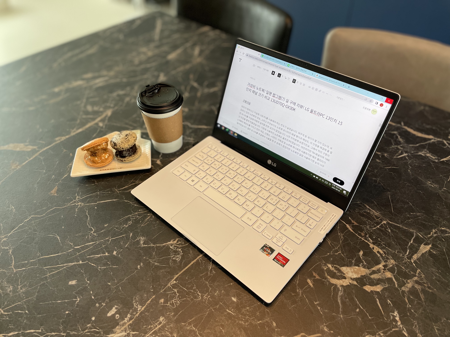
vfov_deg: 53.1
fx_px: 338
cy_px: 168
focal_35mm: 26
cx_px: 225
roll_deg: +1.5
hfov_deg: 67.3
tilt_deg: -43.4
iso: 125
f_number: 1.6
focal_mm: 4.2
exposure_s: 1/120
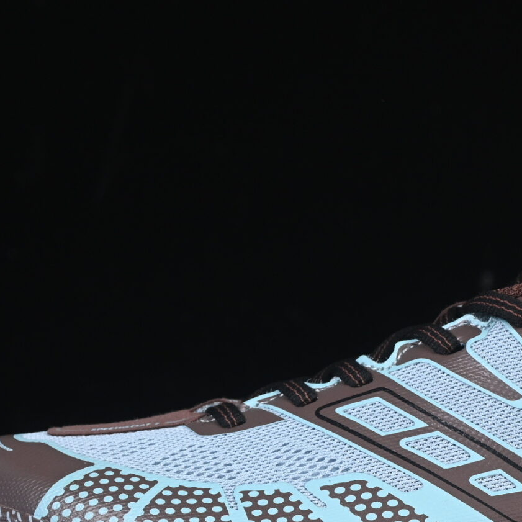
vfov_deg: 9.0
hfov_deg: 9.0
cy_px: 370
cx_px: 482
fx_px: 3310
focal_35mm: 194
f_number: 7.1
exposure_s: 1/80
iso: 160
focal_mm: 50
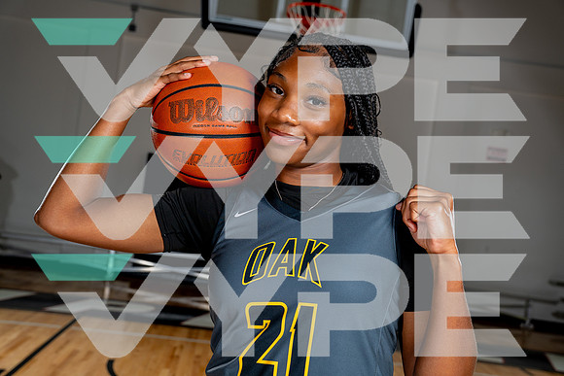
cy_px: 188
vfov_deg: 30.5
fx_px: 689
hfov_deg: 44.5
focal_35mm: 44
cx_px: 282
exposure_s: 1/250
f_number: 5.6
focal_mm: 44
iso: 200
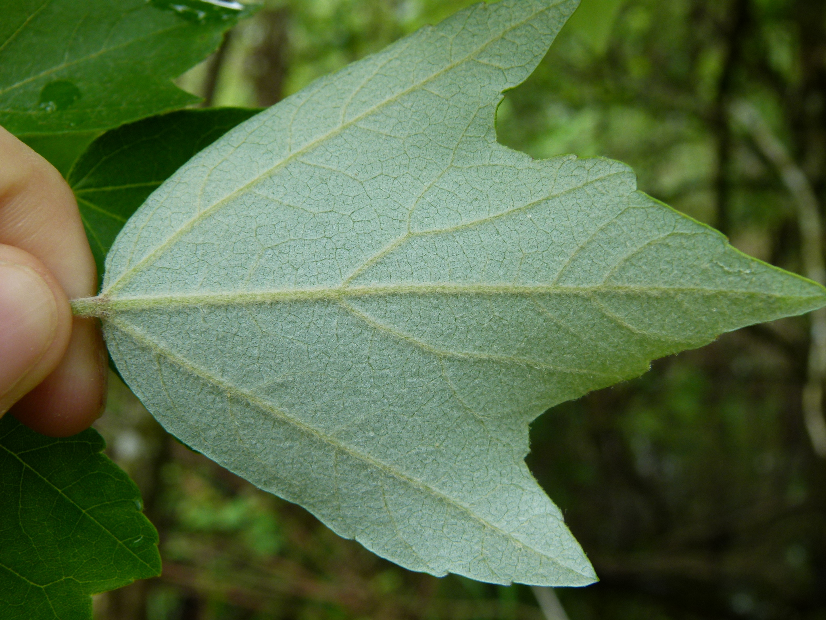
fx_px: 1122
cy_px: 310
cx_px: 413
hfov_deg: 40.4
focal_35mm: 47
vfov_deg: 30.9
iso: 100
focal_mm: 8.5
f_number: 4
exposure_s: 1/100
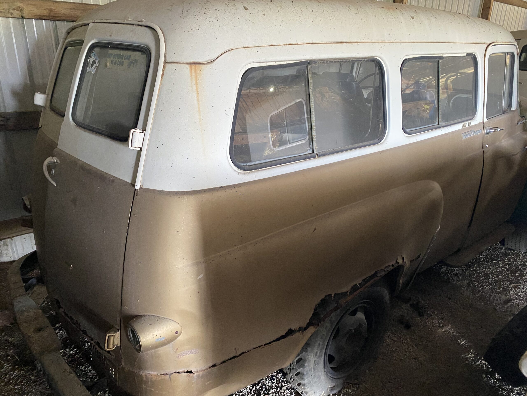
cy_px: 198
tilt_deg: -21.2
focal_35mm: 26
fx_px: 396
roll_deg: -1.4
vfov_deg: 53.1
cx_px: 264
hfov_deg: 67.3
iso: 500
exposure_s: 1/60
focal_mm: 4.25
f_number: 1.8
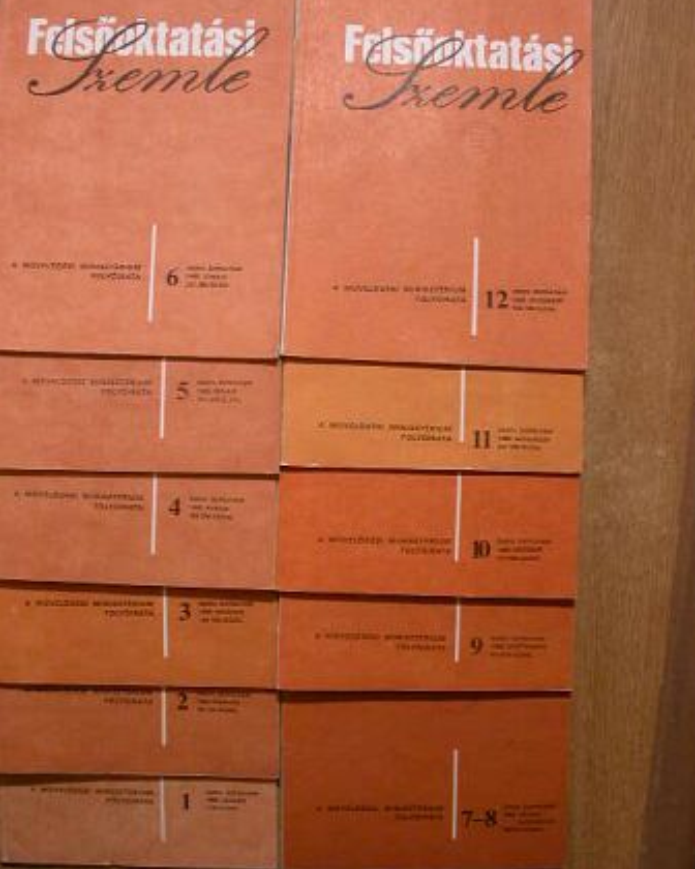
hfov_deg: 37.3
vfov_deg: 45.8
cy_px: 413
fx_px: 1028
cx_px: 350
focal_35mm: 40
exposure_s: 1/99.3
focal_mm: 7.85
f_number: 3.7
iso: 100
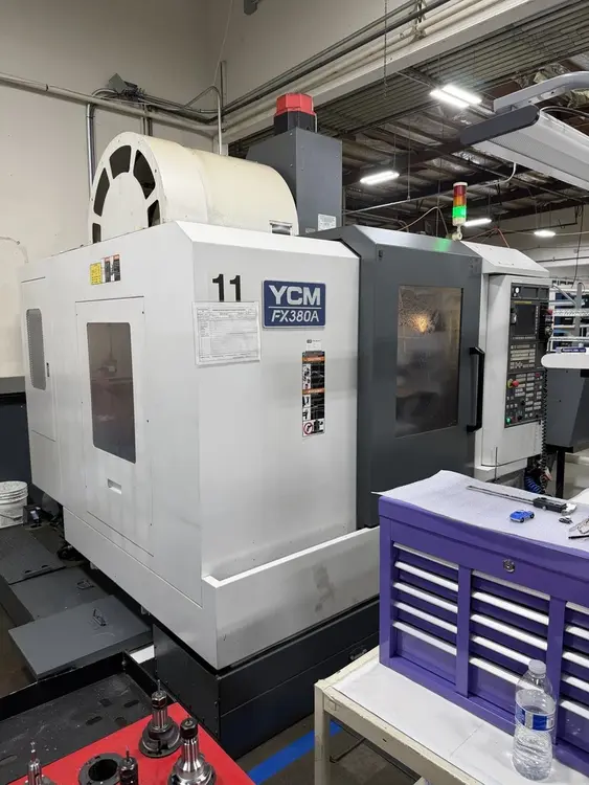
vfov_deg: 71.6
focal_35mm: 24
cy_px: 392
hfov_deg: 56.8
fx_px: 544
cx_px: 294
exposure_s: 1/120
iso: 80
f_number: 1.78
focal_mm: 6.76
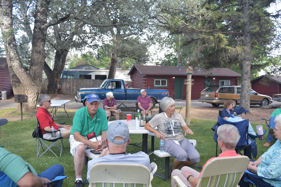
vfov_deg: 41.7
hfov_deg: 59.5
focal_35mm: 32
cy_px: 94
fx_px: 246
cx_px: 140
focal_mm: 21
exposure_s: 1/125
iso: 400
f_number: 5.6
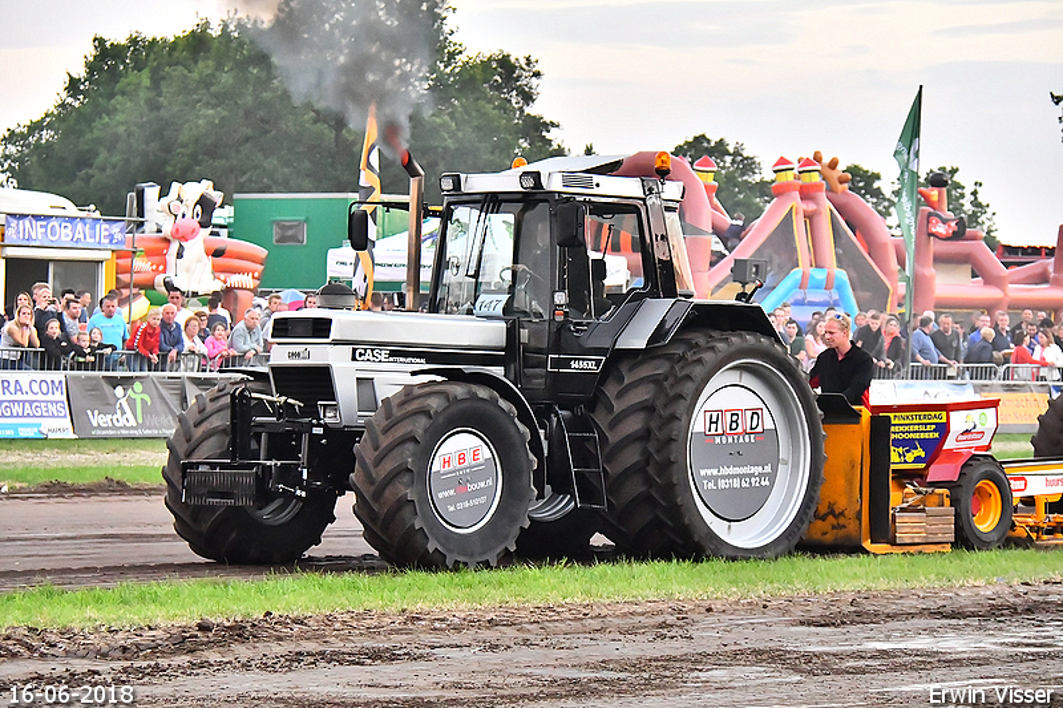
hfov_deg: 13.7
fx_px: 4428
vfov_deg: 9.1
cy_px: 354
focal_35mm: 150
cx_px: 532
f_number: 5.6
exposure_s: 1/400
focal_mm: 100
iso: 5000
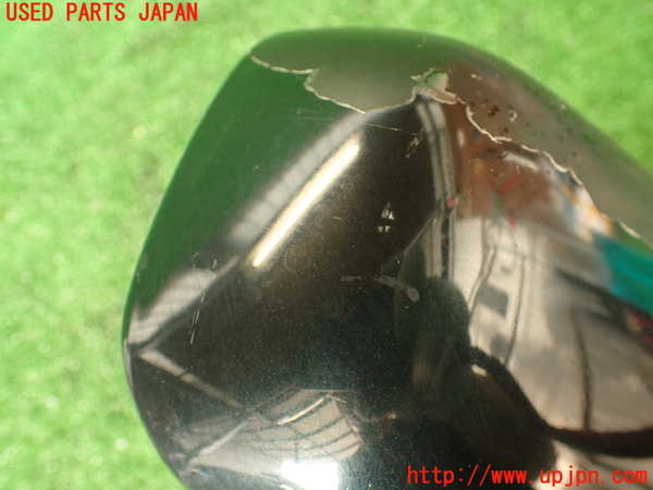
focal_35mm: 32
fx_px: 604
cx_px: 326
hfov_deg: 56.8
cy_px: 245
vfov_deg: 44.2
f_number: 2.4
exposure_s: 1/30
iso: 200
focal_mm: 5.79
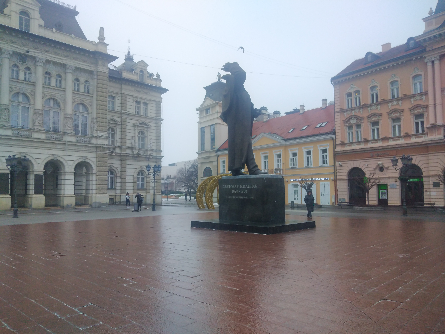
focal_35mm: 26
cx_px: 222
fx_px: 334
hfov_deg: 67.3
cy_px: 167
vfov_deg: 53.1
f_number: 1.8
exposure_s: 1/225
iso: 100
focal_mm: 3.6
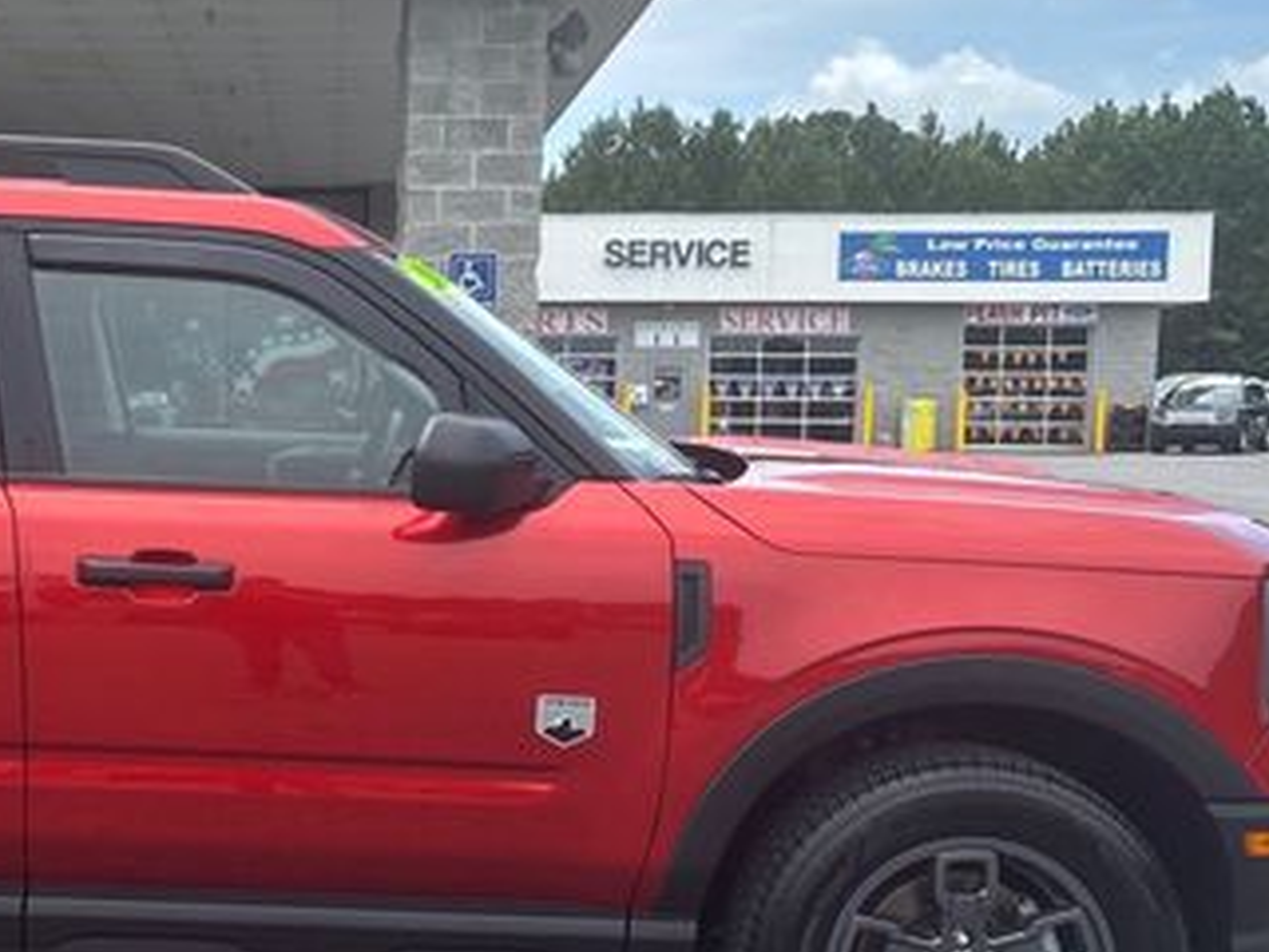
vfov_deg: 28.0
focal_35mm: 52
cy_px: 539
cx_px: 198
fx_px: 1906
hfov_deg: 35.3
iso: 50
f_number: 1.6
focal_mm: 5.96
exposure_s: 1/1845
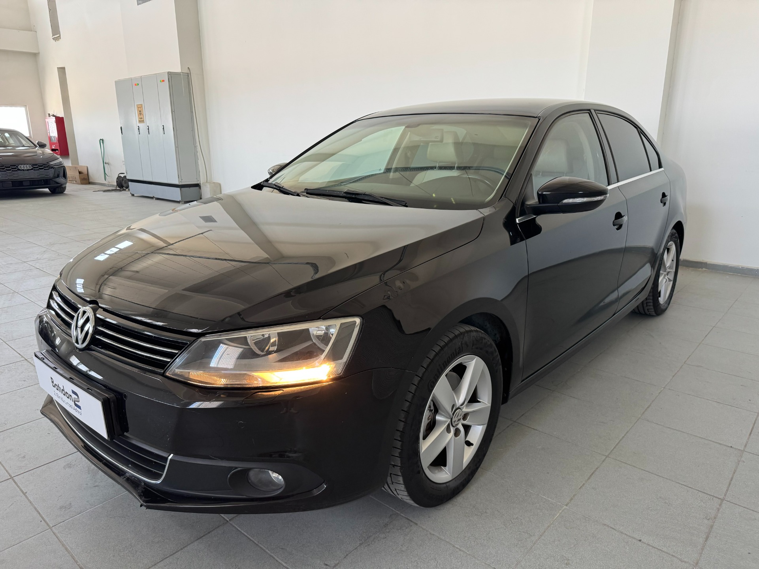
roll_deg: +0.5
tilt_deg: -15.6
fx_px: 526
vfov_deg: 56.8
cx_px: 380
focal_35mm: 24
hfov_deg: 71.6
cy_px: 284
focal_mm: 6.76
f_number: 1.78
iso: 160
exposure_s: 1/50
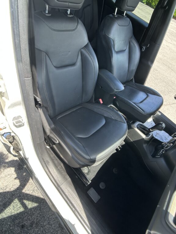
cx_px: 88
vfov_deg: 67.3
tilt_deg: -47.8
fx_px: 176
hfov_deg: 53.1
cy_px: 117
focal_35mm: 26
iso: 50
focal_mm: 5.7
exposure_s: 1/365
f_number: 1.5
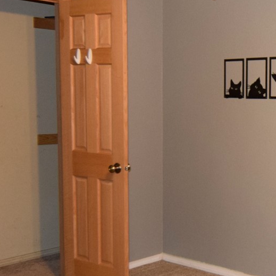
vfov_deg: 28.6
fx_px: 541
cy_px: 158
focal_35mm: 60
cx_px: 291
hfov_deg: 26.7
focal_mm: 12
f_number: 2.8
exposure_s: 1/60
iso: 1100
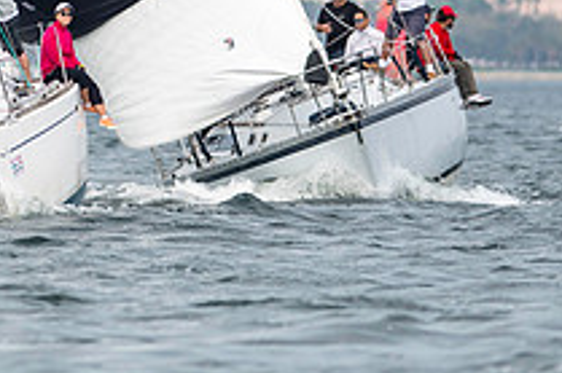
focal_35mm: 1256
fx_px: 19592
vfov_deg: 1.1
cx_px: 43
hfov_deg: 1.6
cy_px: -117
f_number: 4
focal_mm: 300
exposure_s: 1/3200
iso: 200
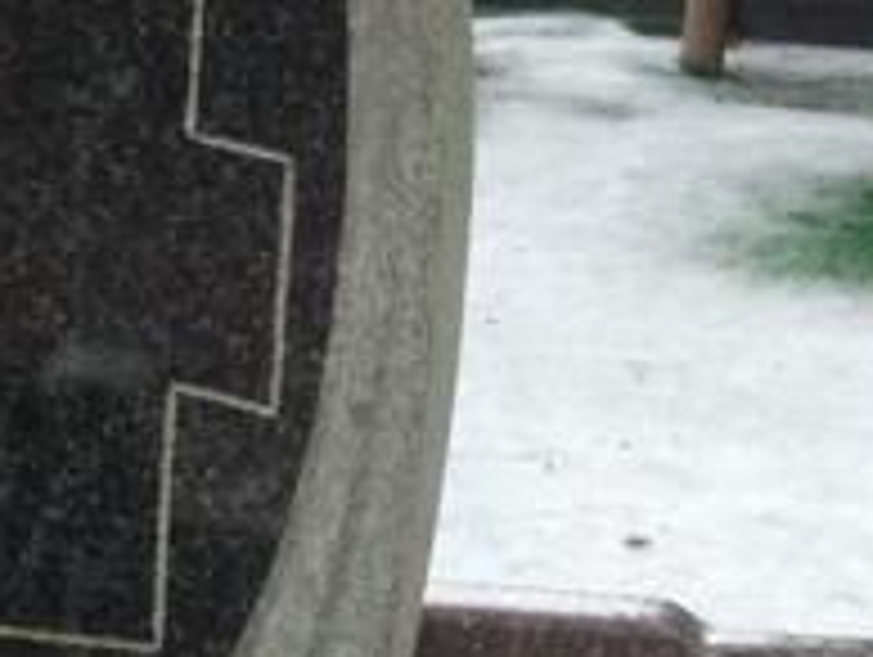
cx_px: -292
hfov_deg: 9.1
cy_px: 1170
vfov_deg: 6.8
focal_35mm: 214
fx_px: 5404
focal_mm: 5.99
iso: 800
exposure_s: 1/40
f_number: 2.6
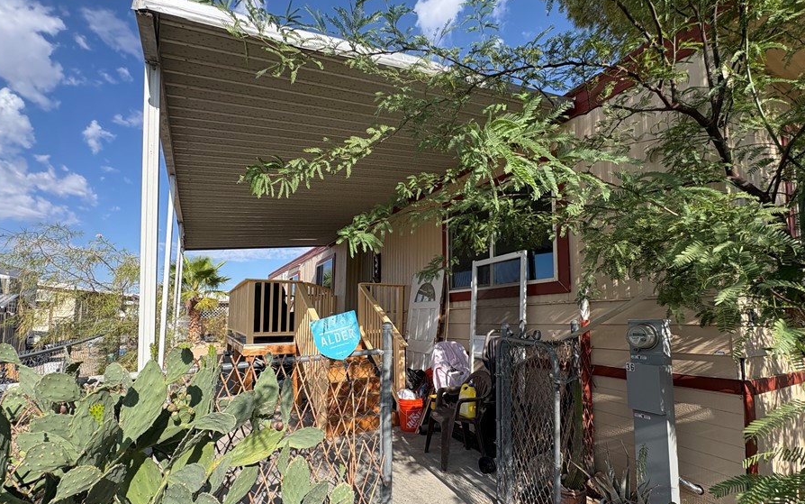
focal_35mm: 17
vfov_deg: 67.7
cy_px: 286
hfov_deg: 94.4
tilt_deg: +6.7
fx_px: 373
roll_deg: -0.7
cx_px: 408
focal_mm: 2.22
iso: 50
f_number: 2.2
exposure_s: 1/1217
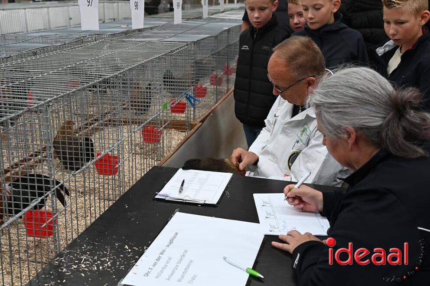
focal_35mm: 45
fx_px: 537
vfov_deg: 29.8
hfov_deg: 43.6
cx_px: 215
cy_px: 143
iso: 1250
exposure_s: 1/160
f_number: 6.3
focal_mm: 45
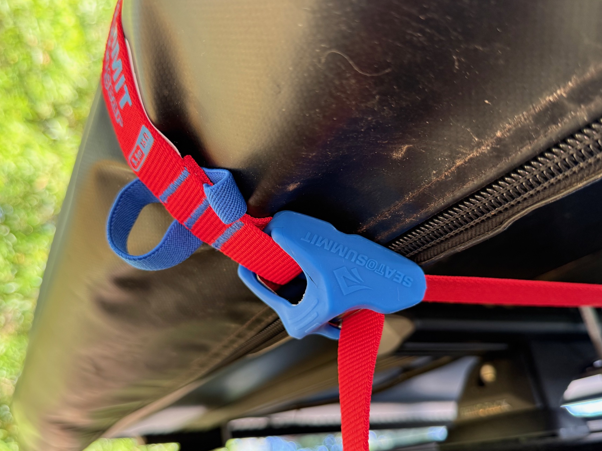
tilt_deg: +25.8
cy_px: 210
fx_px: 487
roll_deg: +3.5
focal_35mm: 28
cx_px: 289
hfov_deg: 63.4
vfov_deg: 49.7
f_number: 1.78
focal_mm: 6.76
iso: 200
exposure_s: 1/64
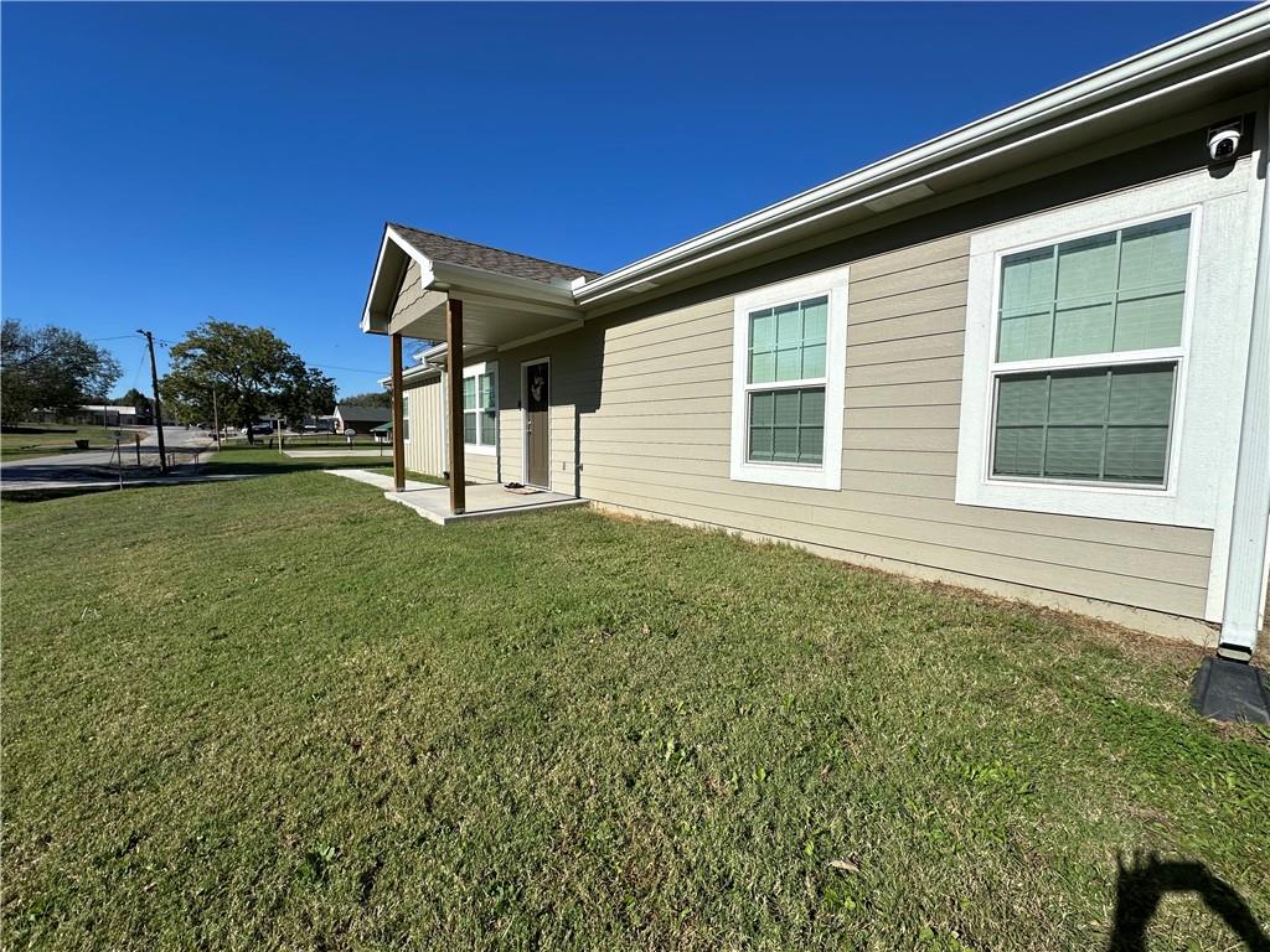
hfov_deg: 102.1
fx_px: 514
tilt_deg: -3.1
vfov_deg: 85.7
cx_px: 635
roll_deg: -1.5
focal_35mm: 14
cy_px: 476
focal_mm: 2.22
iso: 50
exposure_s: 1/4292
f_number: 2.2
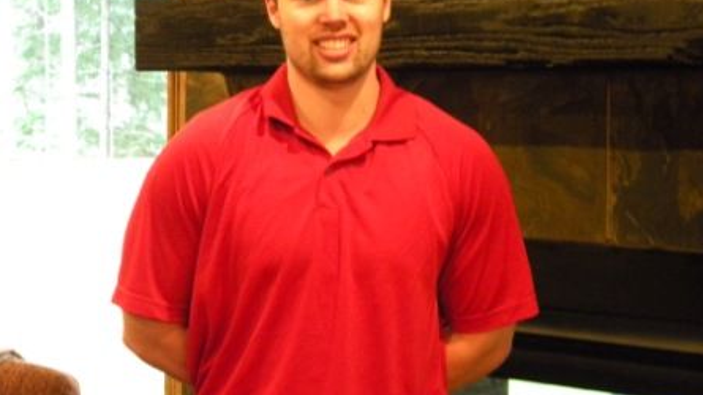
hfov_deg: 23.4
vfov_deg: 13.3
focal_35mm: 91
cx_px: 351
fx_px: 1696
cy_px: 142
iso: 800
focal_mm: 15.1
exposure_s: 1/3.9
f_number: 4.5
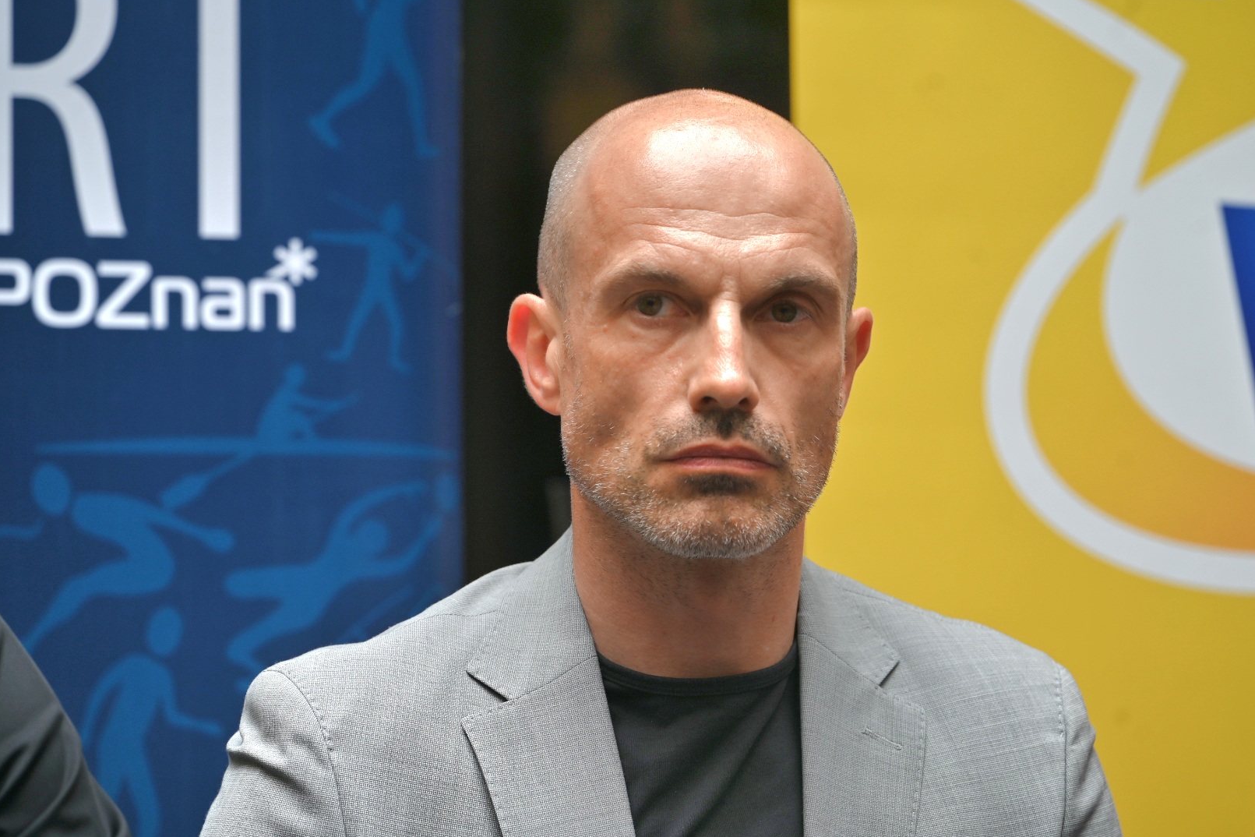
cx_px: 628
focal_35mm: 181
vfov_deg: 7.6
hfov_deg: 11.4
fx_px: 6309
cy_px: 418
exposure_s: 1/161
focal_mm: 180
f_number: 5
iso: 100
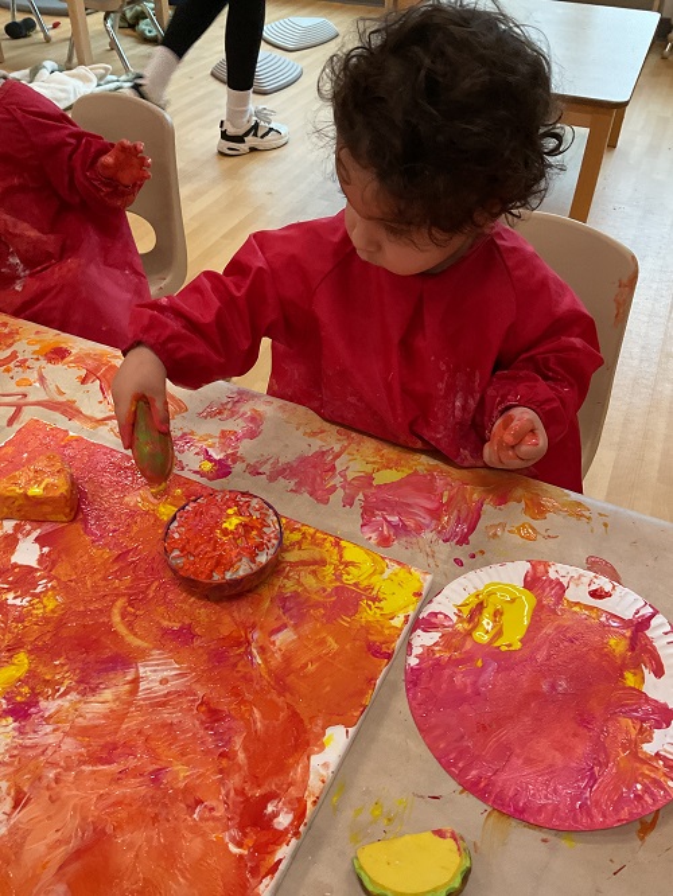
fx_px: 751
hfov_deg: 48.3
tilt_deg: -41.2
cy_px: 448
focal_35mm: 29
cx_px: 336
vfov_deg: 61.6
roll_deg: -0.2
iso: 160
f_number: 1.8
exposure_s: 1/60
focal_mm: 3
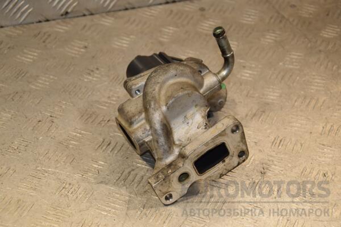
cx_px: 170
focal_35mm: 99
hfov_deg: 20.6
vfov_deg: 13.8
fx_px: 938
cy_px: 114
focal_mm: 66
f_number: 6.3
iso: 800
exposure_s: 1/200
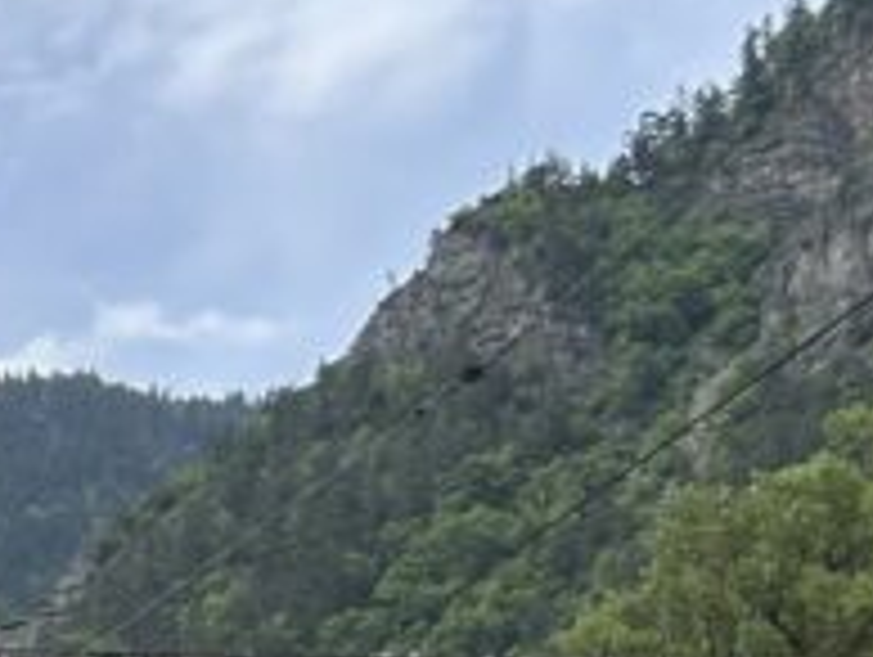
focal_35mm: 137
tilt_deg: -0.3
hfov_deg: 13.0
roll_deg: +0.5
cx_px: -711
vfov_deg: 9.6
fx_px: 3459
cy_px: 1562
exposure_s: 1/2008
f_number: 1.5
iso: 50
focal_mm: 5.7
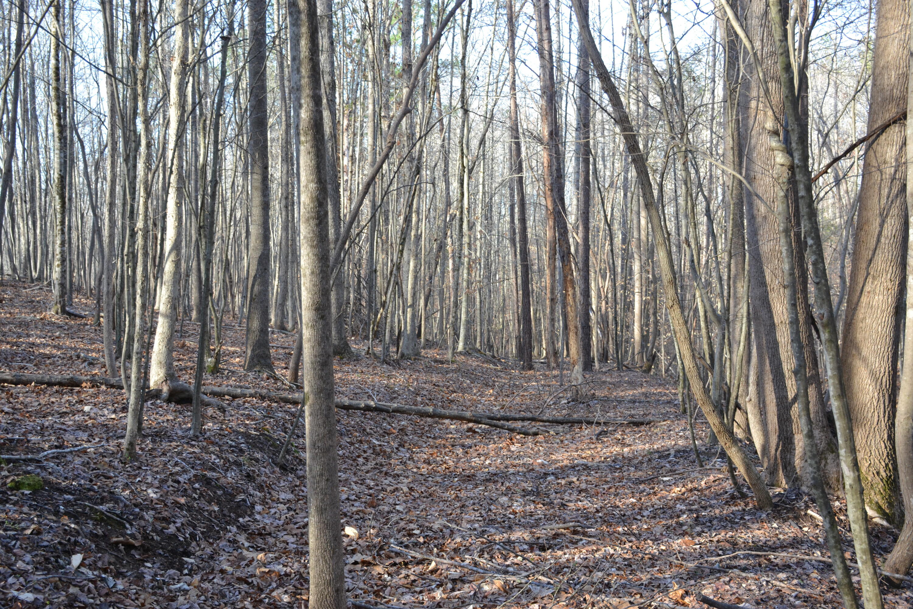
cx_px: 456
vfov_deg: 33.0
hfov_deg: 47.9
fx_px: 1027
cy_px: 304
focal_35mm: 40
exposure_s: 1/125
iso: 320
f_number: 5.6
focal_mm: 27
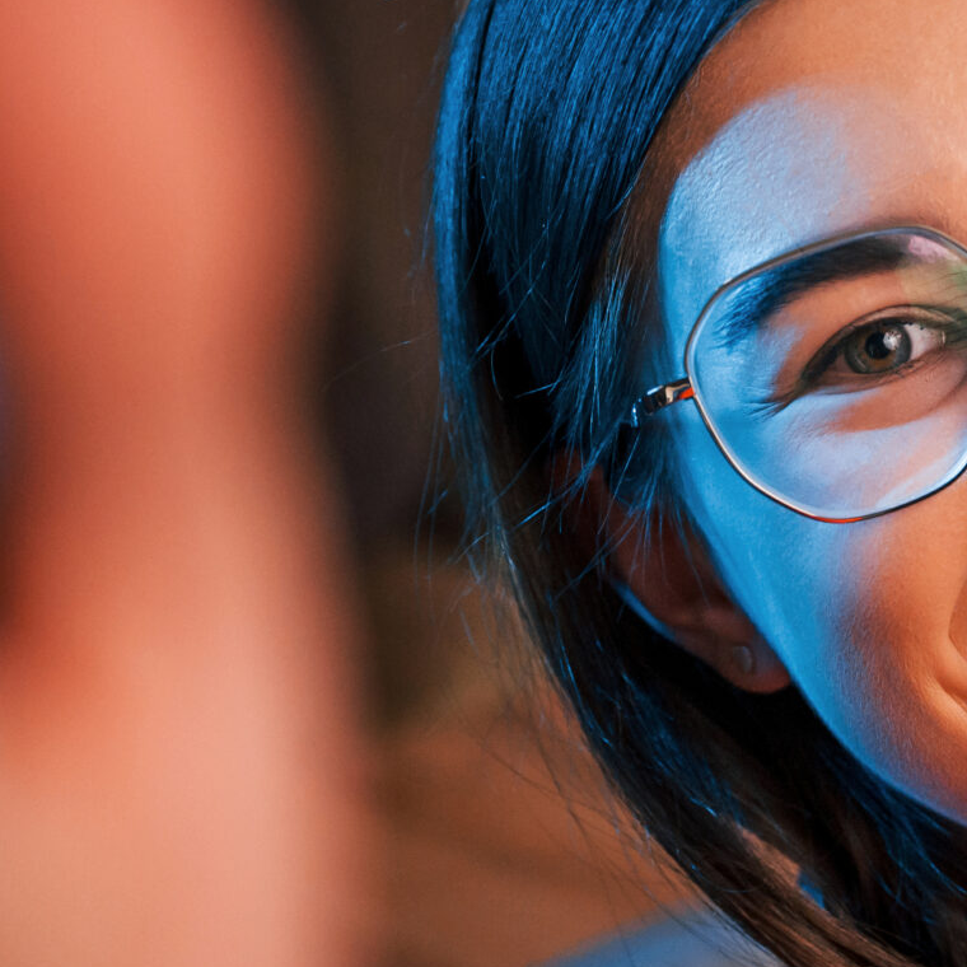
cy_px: 661
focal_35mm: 123
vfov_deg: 14.2
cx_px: 1486
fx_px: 3887
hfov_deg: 13.3
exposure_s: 1/160
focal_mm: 43
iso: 1250
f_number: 4
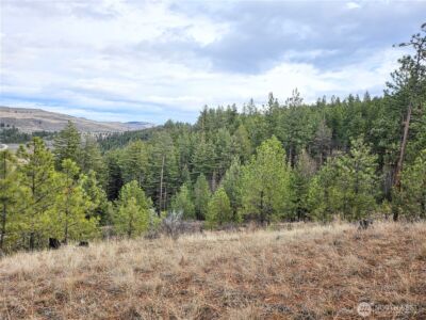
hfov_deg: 71.6
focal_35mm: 24
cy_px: 160
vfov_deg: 56.8
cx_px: 213
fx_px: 295
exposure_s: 1/2151
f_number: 1.8
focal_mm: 5
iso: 50
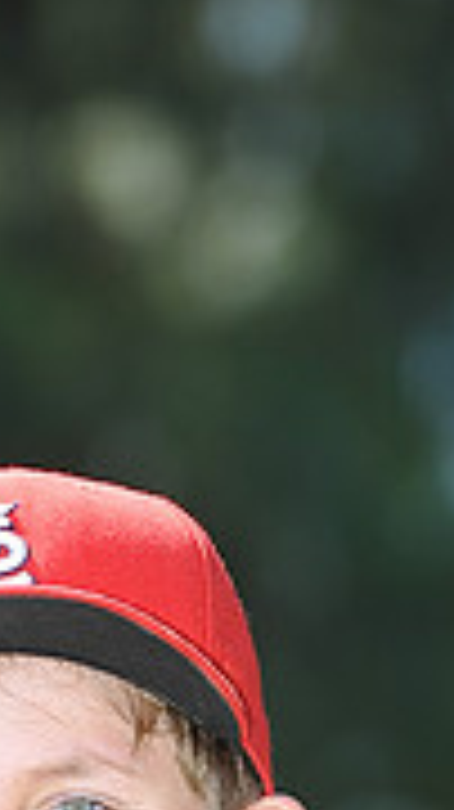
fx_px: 14495
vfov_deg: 3.2
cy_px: 1292
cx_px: 112
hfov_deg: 1.8
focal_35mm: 676
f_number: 5.6
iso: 200
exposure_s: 1/320
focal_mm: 200
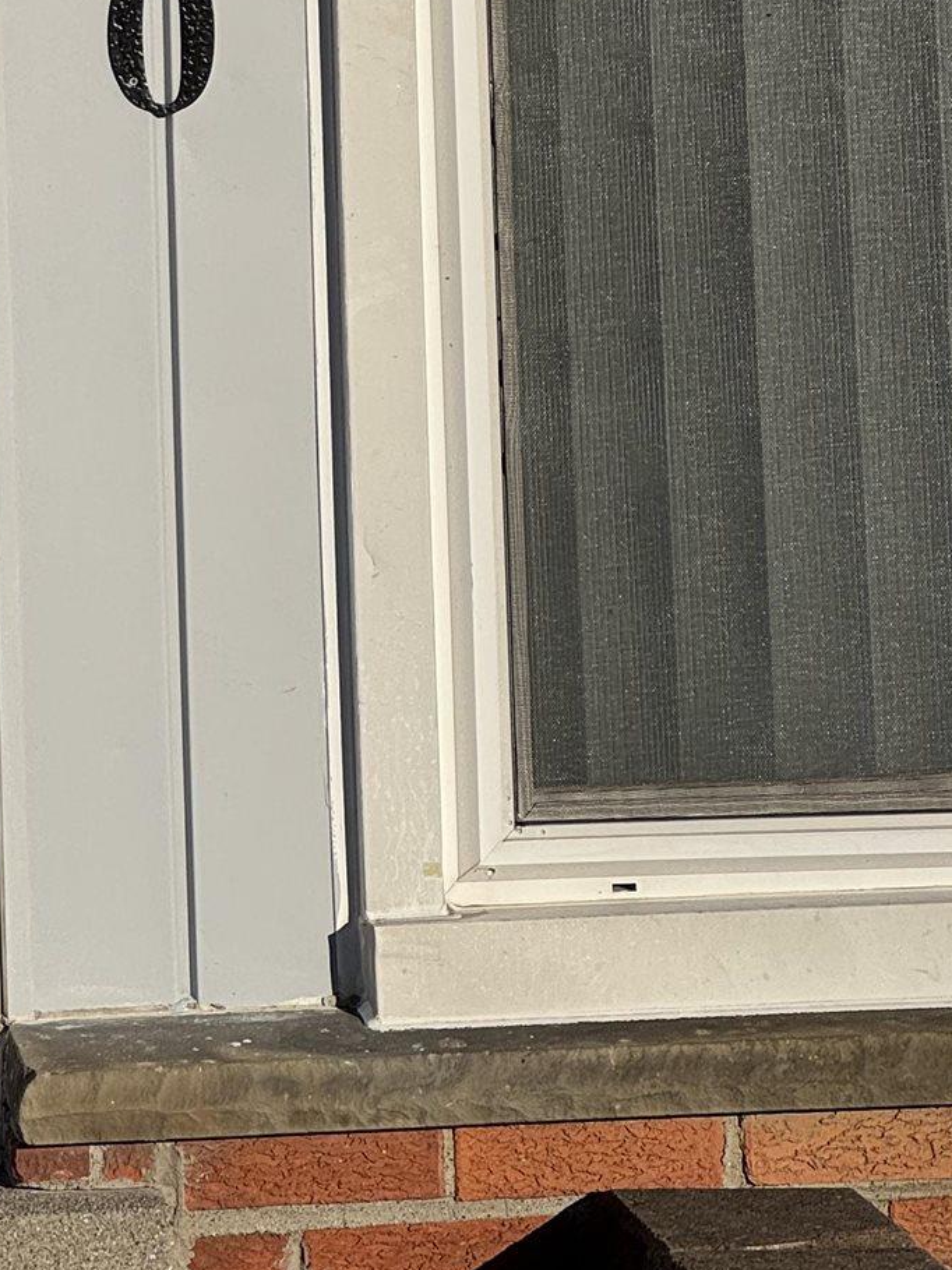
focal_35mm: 195
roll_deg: +3.0
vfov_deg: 10.0
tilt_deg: -0.6
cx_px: -197
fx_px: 7154
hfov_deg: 7.5
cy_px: -197
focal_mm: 9
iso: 25
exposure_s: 1/1672
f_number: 2.8
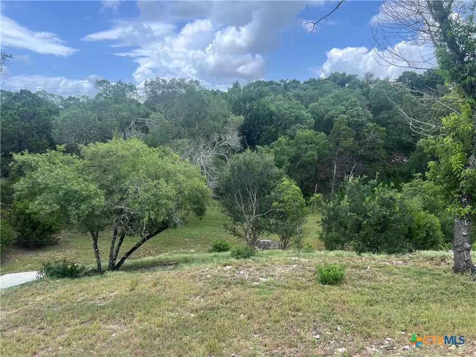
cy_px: 178
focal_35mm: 26
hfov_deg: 67.3
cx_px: 238
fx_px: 358
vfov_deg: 53.1
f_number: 1.5
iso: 50
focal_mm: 5.7
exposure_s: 1/1597
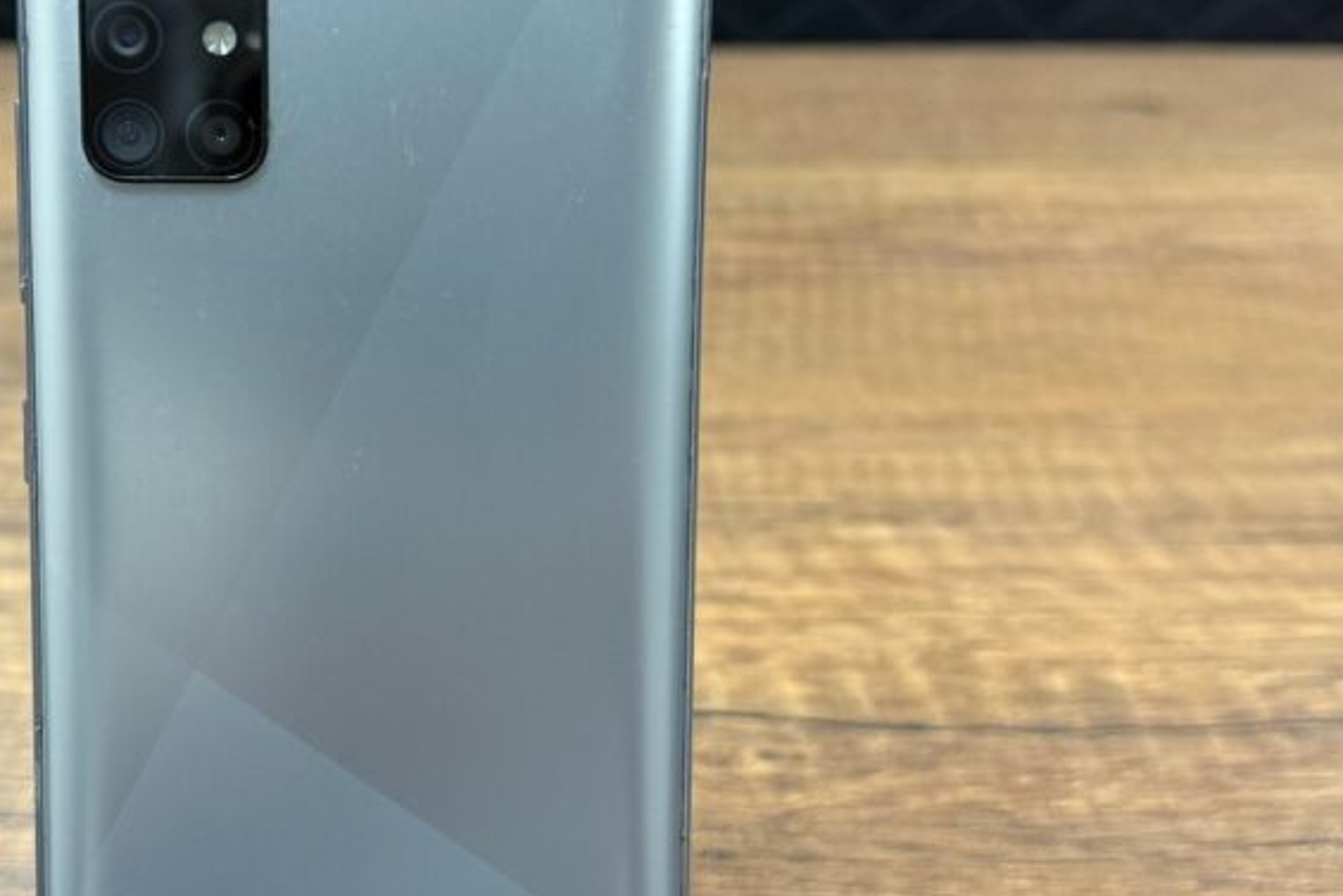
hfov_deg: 36.8
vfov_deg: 25.5
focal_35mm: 53
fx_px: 1978
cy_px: 414
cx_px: 361
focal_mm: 6.76
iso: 250
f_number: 1.78
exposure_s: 1/50
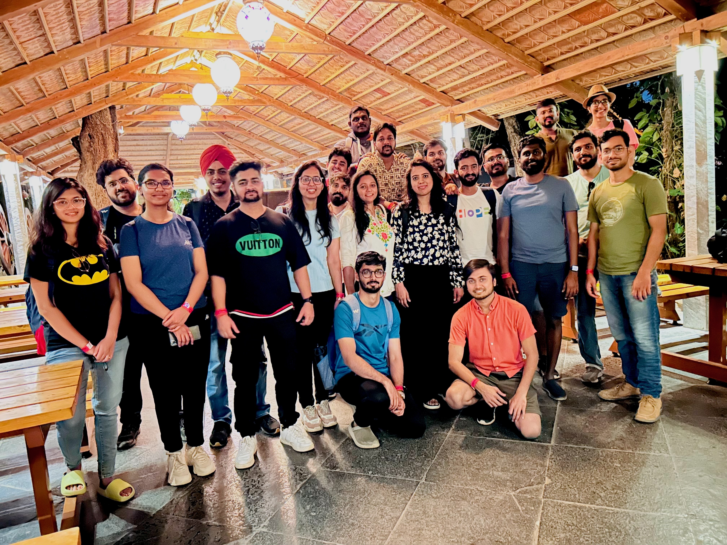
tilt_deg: -5.3
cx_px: 364
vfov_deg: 53.1
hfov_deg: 67.3
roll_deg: +5.6
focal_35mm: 26
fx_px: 546
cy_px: 272
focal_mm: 5.7
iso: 2500
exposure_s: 1/5
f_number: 1.5
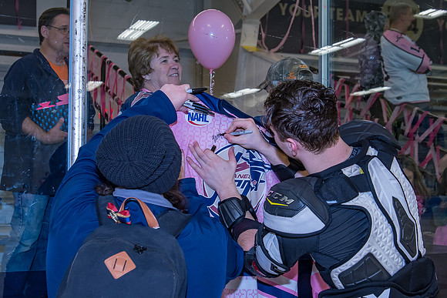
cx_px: 224
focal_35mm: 54
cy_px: 149
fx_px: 671
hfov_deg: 36.9
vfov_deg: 25.1
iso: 800
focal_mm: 36
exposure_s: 1/250
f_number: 5
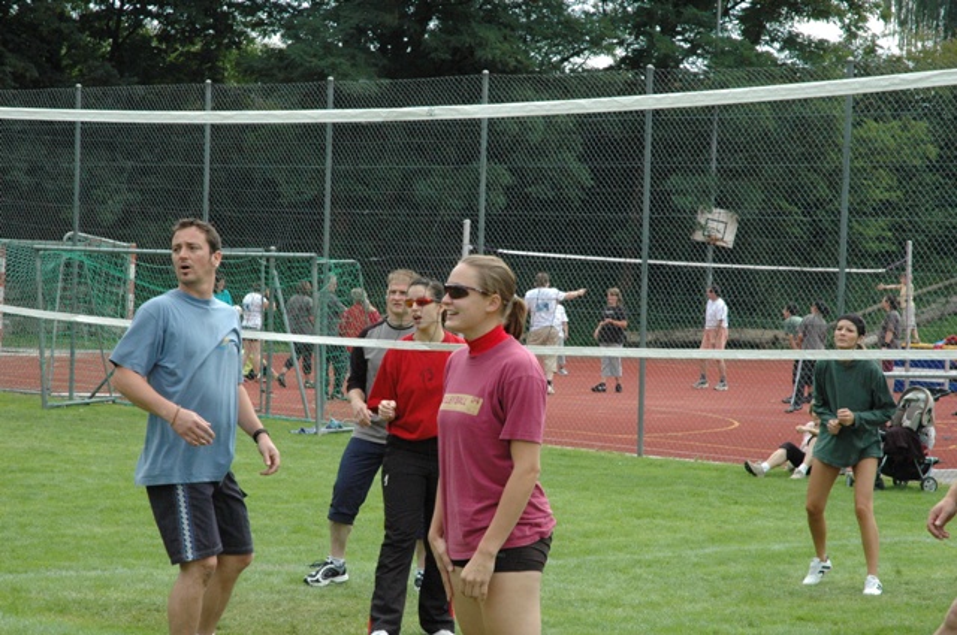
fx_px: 2788
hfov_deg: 19.5
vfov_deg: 13.0
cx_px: 478
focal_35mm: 105
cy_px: 318
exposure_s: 1/640
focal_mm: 70
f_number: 13
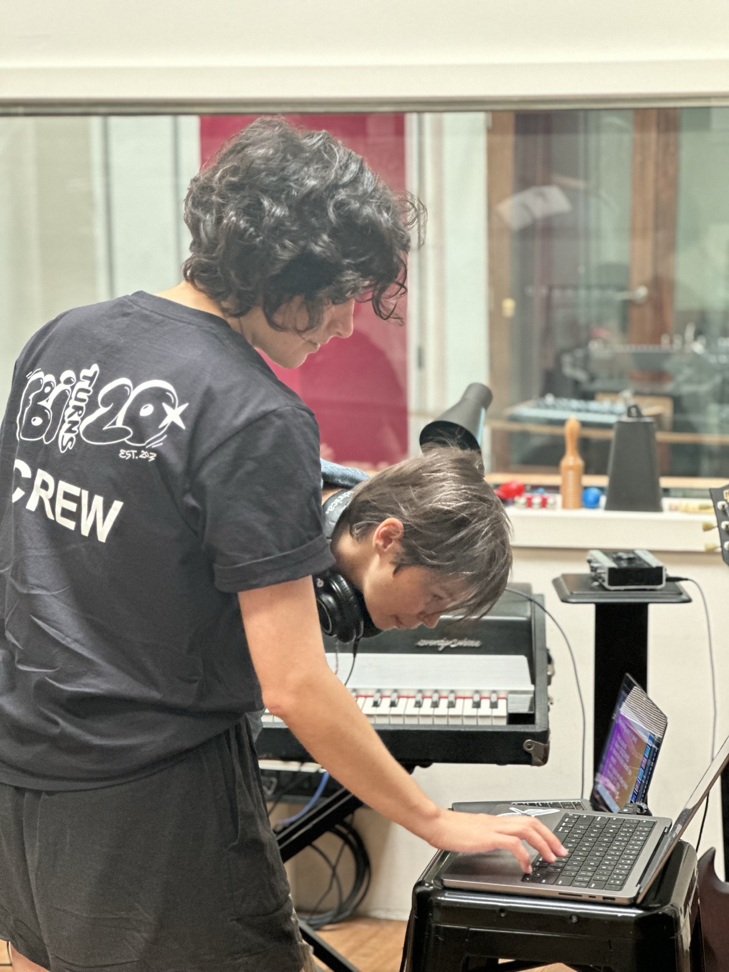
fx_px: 2162
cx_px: 364
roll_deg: +0.3
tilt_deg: -6.4
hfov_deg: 19.1
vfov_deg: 25.3
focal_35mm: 77
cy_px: 486
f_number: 2.8
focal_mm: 9
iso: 320
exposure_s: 1/20
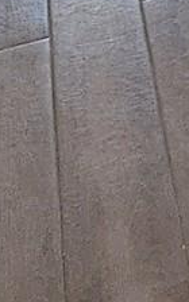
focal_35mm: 126
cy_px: -581
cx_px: 718
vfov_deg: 11.2
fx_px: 1038
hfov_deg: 7.7
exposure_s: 1/60
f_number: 2.2
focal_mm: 2.2
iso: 80
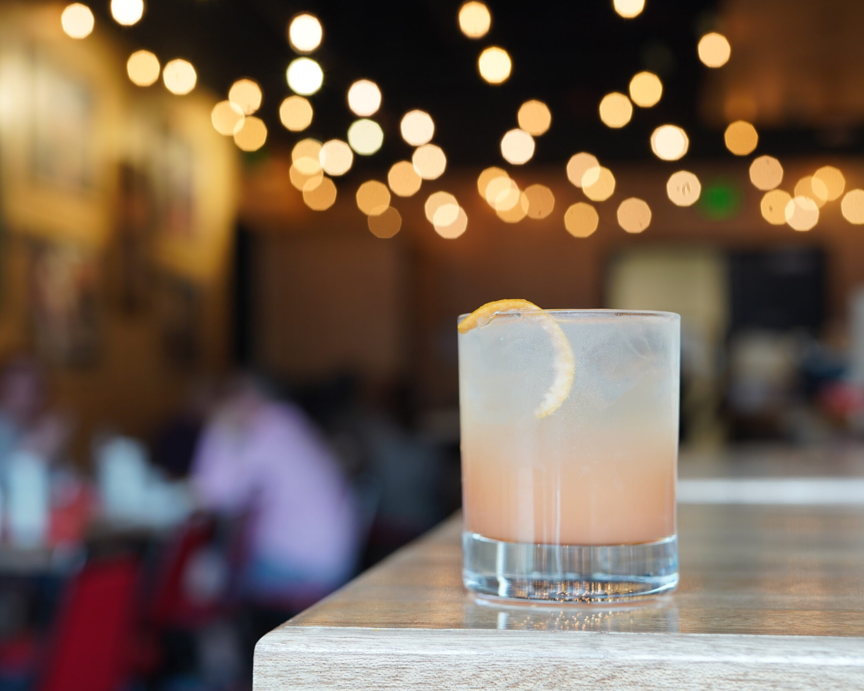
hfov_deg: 33.0
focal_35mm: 57
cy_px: 346
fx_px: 1457
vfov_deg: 26.7
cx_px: 386
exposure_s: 1/60
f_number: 4
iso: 500
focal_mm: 50
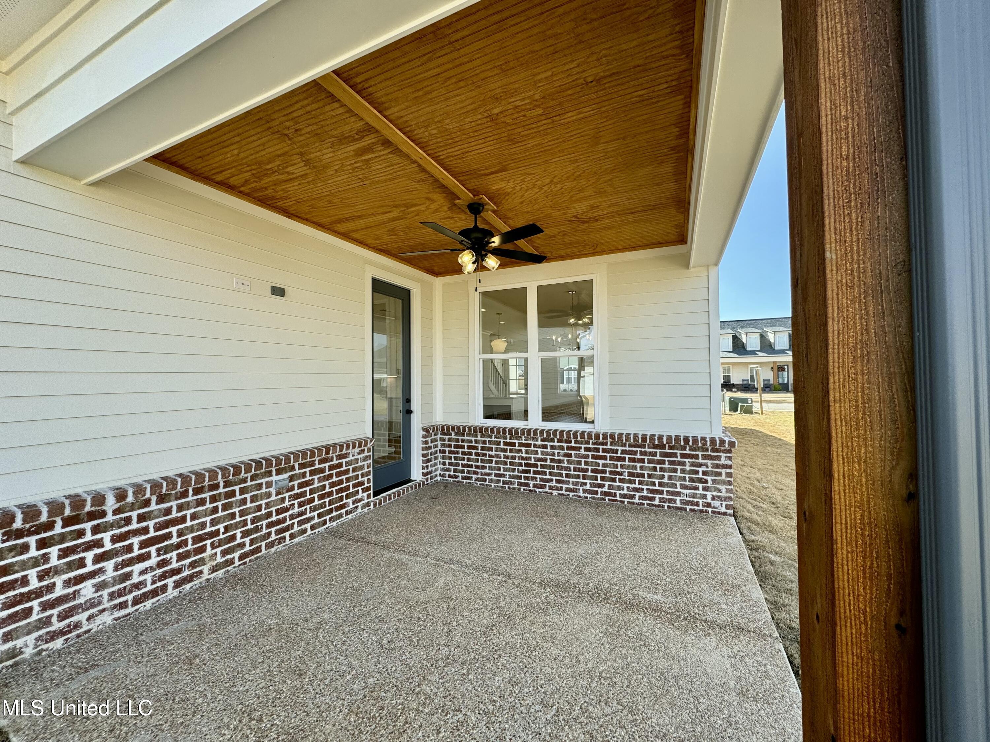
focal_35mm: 14
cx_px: 495
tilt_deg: +0.8
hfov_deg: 102.1
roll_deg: +0.6
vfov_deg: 85.7
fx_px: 400
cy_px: 371
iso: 40
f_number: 2.2
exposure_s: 1/448
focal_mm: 2.22
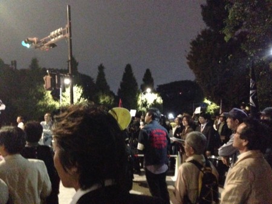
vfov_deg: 22.3
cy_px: 102
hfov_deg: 29.4
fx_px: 519
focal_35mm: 66
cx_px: 136
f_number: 2.4
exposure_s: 1/15
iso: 2500
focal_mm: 4.12
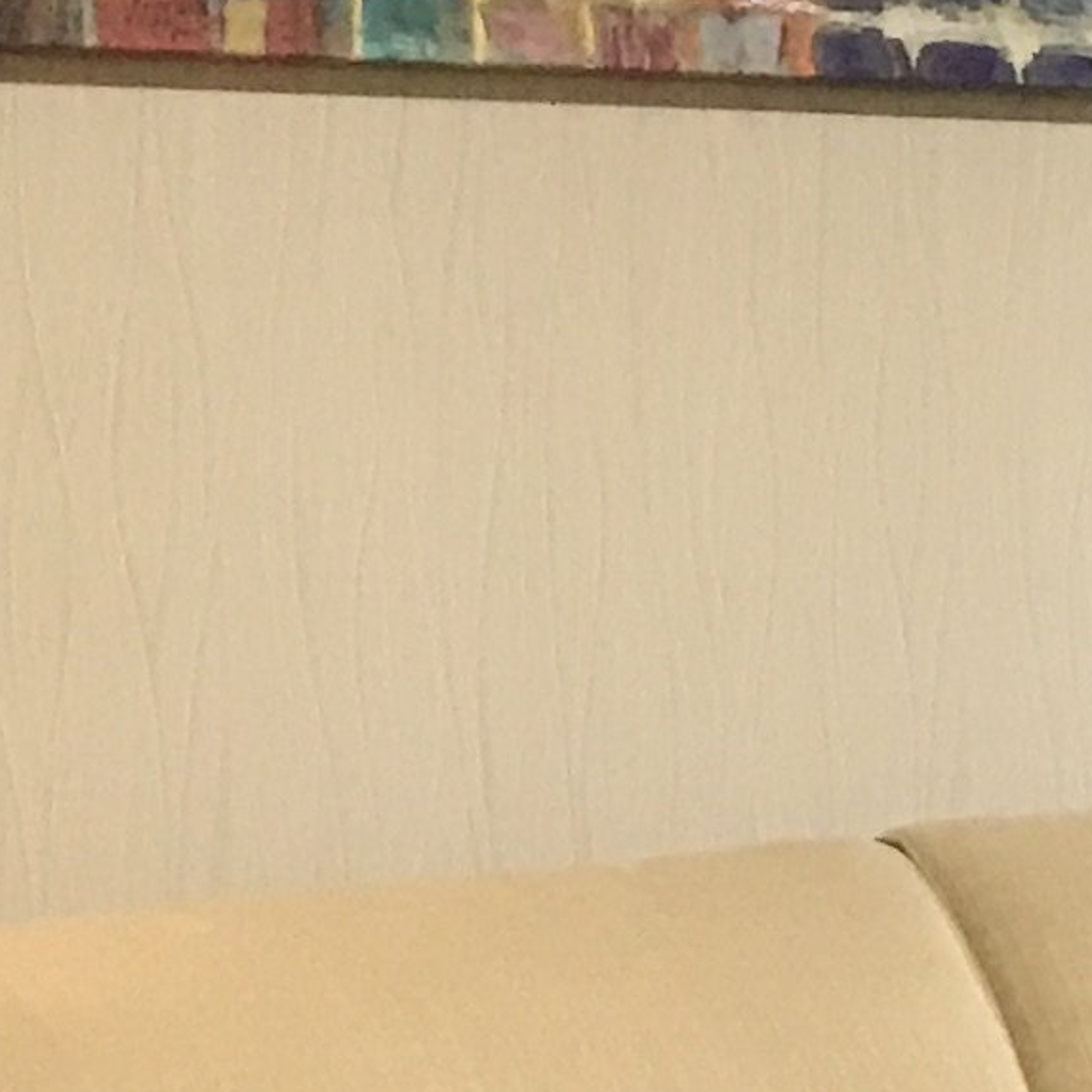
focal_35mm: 174
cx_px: 2748
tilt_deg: -5.0
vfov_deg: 10.0
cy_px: 797
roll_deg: +1.9
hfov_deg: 8.9
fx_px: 6210
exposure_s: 1/15
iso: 80
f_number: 1.8
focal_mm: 3.99
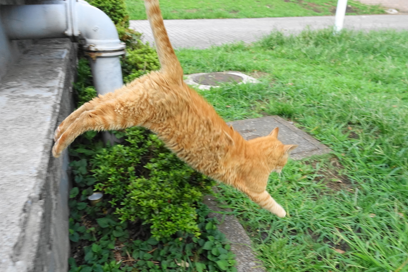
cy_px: 135
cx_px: 199
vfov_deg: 51.3
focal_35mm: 25
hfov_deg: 71.5
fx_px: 283
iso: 800
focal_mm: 8.8
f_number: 2.8
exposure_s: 1/250
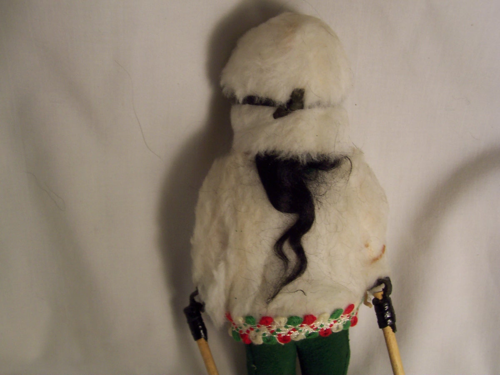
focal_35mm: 37
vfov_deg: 38.7
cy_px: 188
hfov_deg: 50.1
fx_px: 534
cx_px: 250
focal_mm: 5.6
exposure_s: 1/180
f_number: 2.8
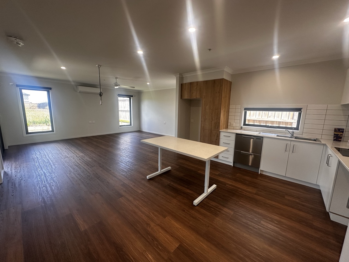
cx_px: 174
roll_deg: -0.9
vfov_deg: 85.7
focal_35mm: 14
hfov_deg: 102.1
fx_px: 141
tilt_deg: -8.4
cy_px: 131
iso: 160
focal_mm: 2.22
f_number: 2.2
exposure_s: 1/100
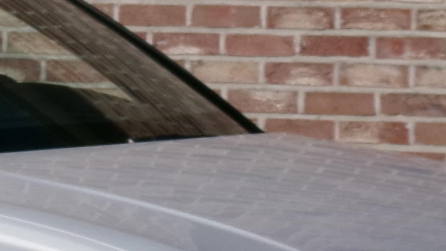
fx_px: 3537
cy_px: 158
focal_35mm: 299
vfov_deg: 4.1
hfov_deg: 7.1
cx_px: -174
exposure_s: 1/150
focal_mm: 11.5
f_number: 13.7
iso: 100
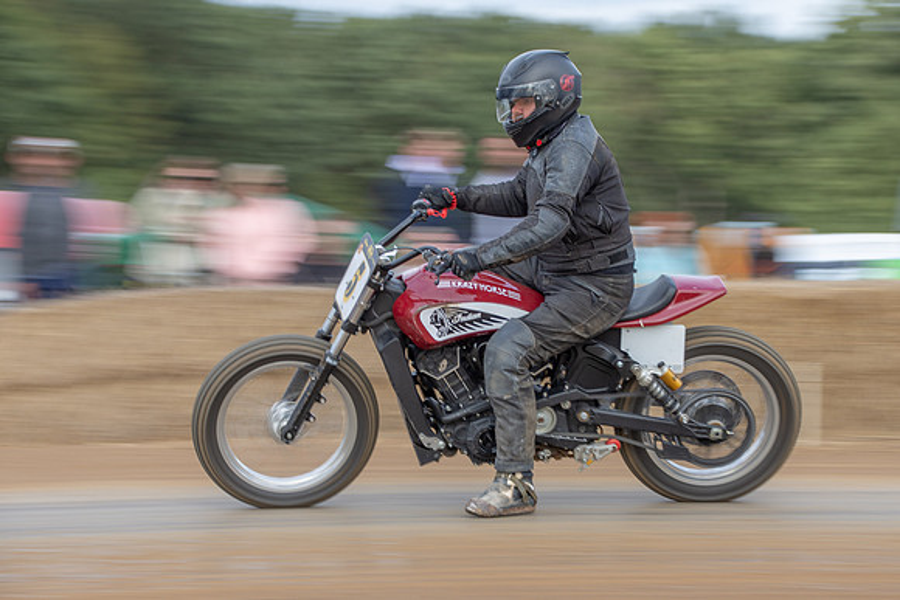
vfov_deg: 8.6
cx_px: 478
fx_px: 3982
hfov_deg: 12.9
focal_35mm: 159
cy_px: 313
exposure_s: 1/100
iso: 100
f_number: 8
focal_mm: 98
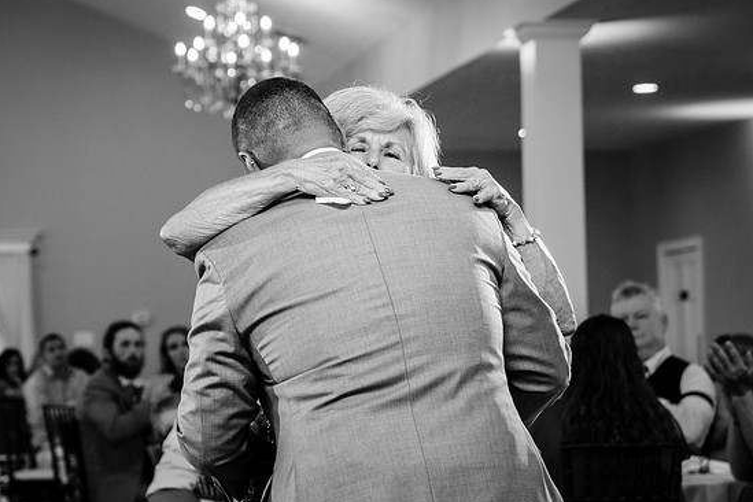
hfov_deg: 18.2
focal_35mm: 112
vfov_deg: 12.2
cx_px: 248
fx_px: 2342
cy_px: 252
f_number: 4
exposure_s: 1/250
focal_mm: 70
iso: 2000
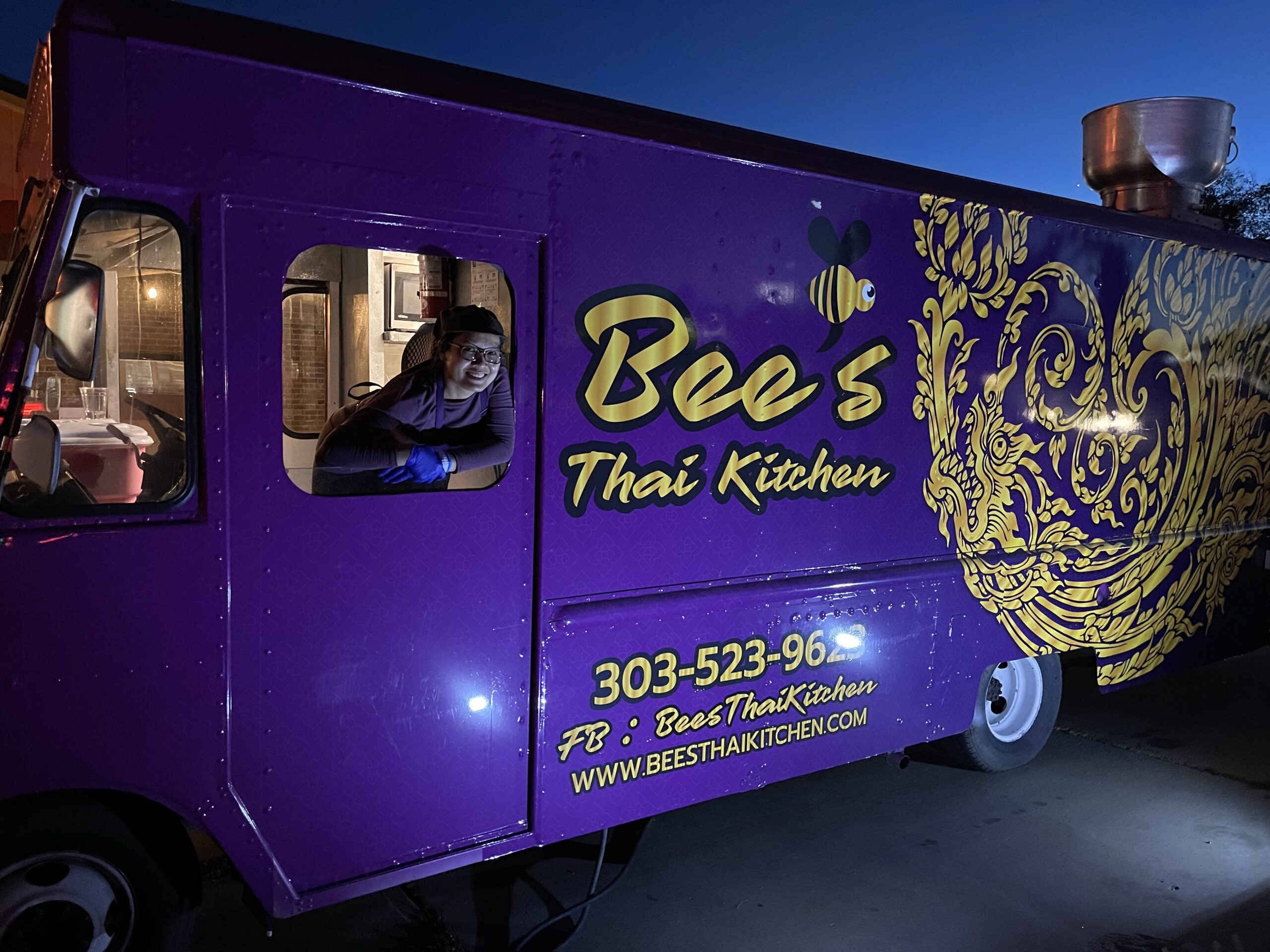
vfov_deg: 53.1
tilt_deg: -6.9
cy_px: 476
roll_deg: -1.6
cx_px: 635
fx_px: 954
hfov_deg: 67.3
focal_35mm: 26
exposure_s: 1/30
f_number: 1.6
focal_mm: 5.1
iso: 1000
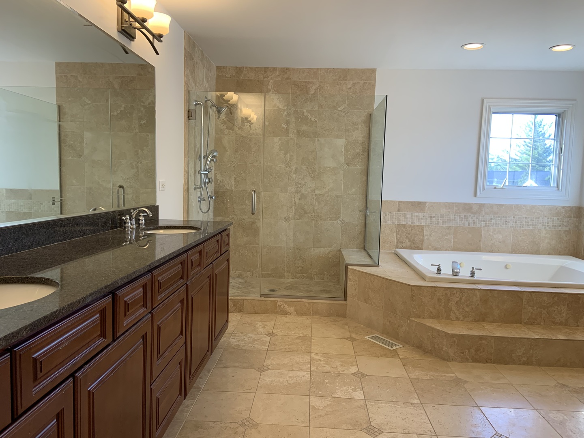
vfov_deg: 53.1
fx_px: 439
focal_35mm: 26
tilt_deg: -4.3
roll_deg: -1.7
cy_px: 219
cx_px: 292
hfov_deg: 67.3
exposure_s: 1/120
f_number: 1.8
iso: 64
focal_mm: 4.25
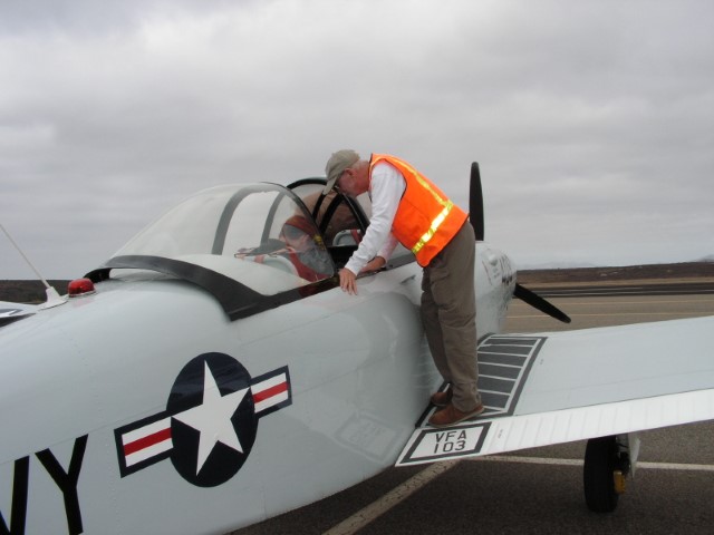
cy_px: 268
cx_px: 357
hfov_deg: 51.4
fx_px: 743
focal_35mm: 36
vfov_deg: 39.7
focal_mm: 6
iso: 80
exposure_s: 1/250
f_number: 8
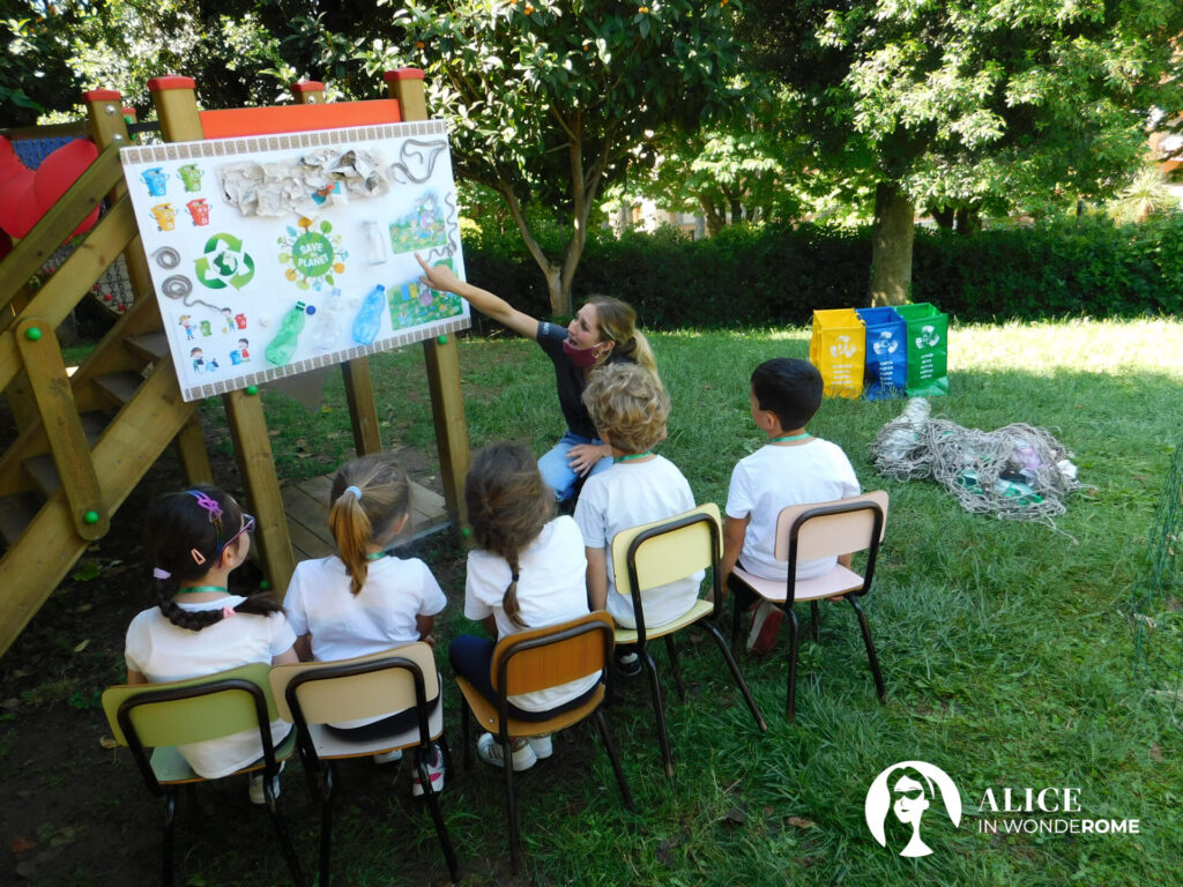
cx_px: 592
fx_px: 854
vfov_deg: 54.9
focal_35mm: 25
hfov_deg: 69.4
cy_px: 444
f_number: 3.1
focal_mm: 4.5
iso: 125
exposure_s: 1/125
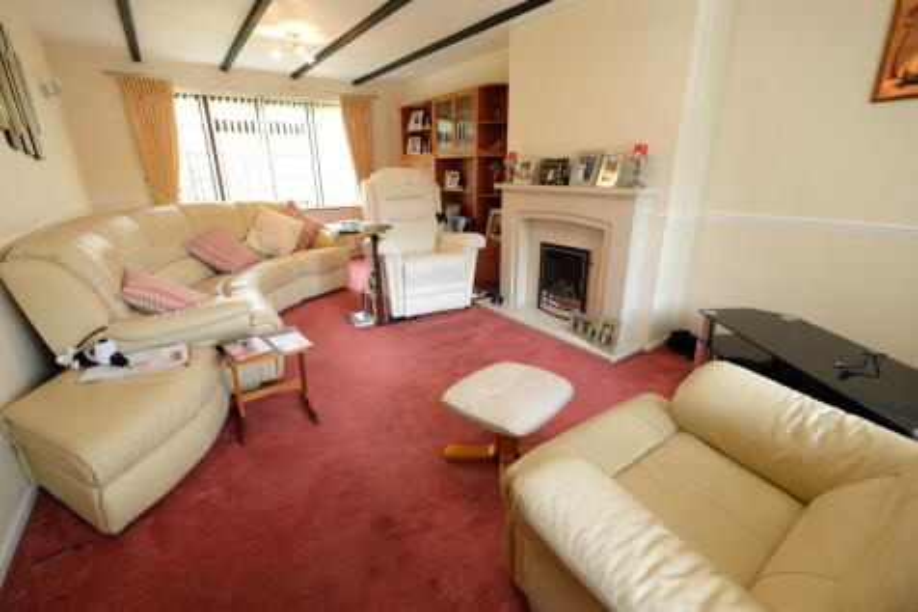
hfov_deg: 100.4
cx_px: 459
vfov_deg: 77.3
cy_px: 306
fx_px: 382
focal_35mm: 15
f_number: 4
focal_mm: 10
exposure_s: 1/58
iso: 800
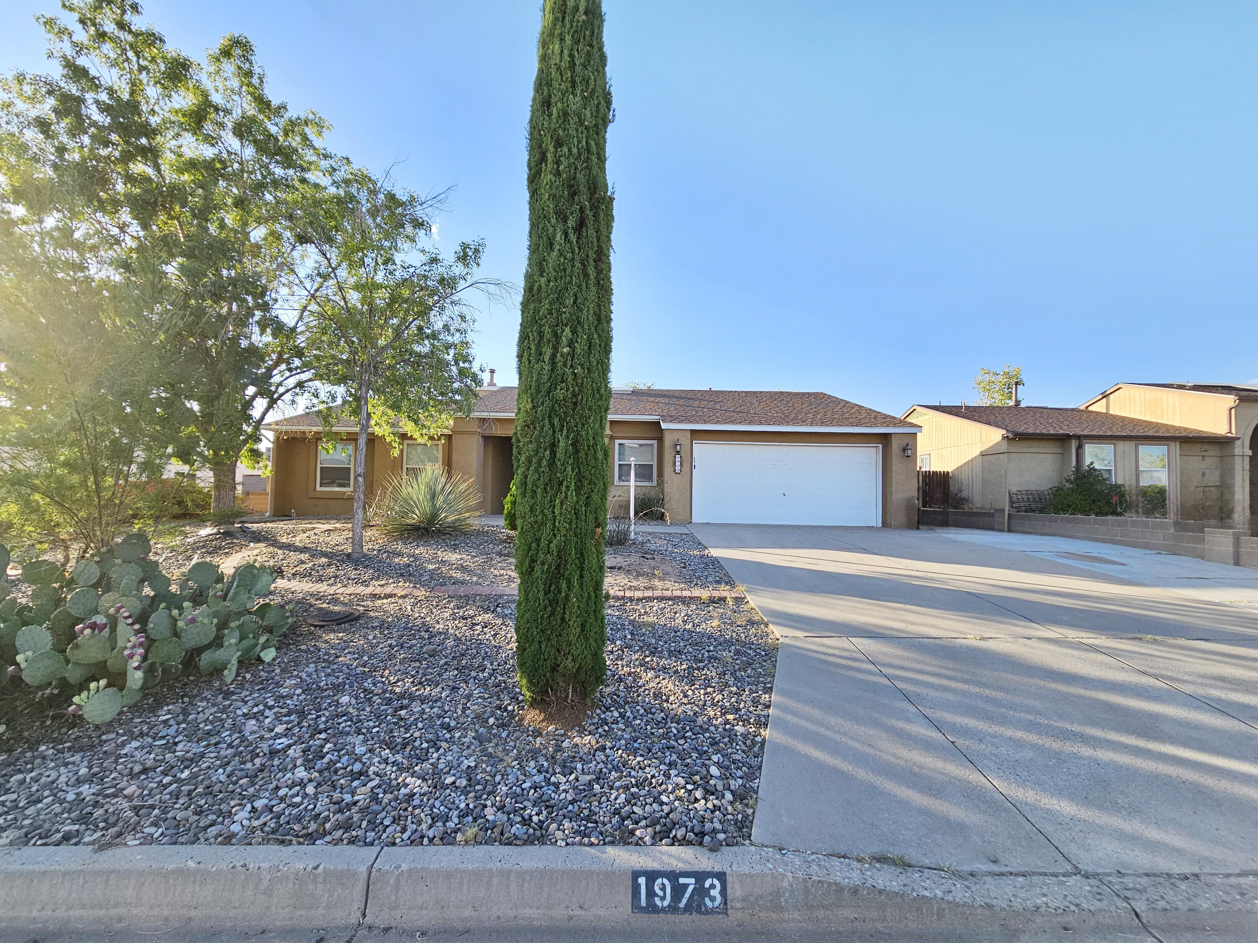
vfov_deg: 89.9
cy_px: 472
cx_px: 629
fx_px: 472
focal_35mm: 13
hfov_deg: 106.2
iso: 50
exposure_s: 1/909
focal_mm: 2.2
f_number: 2.2
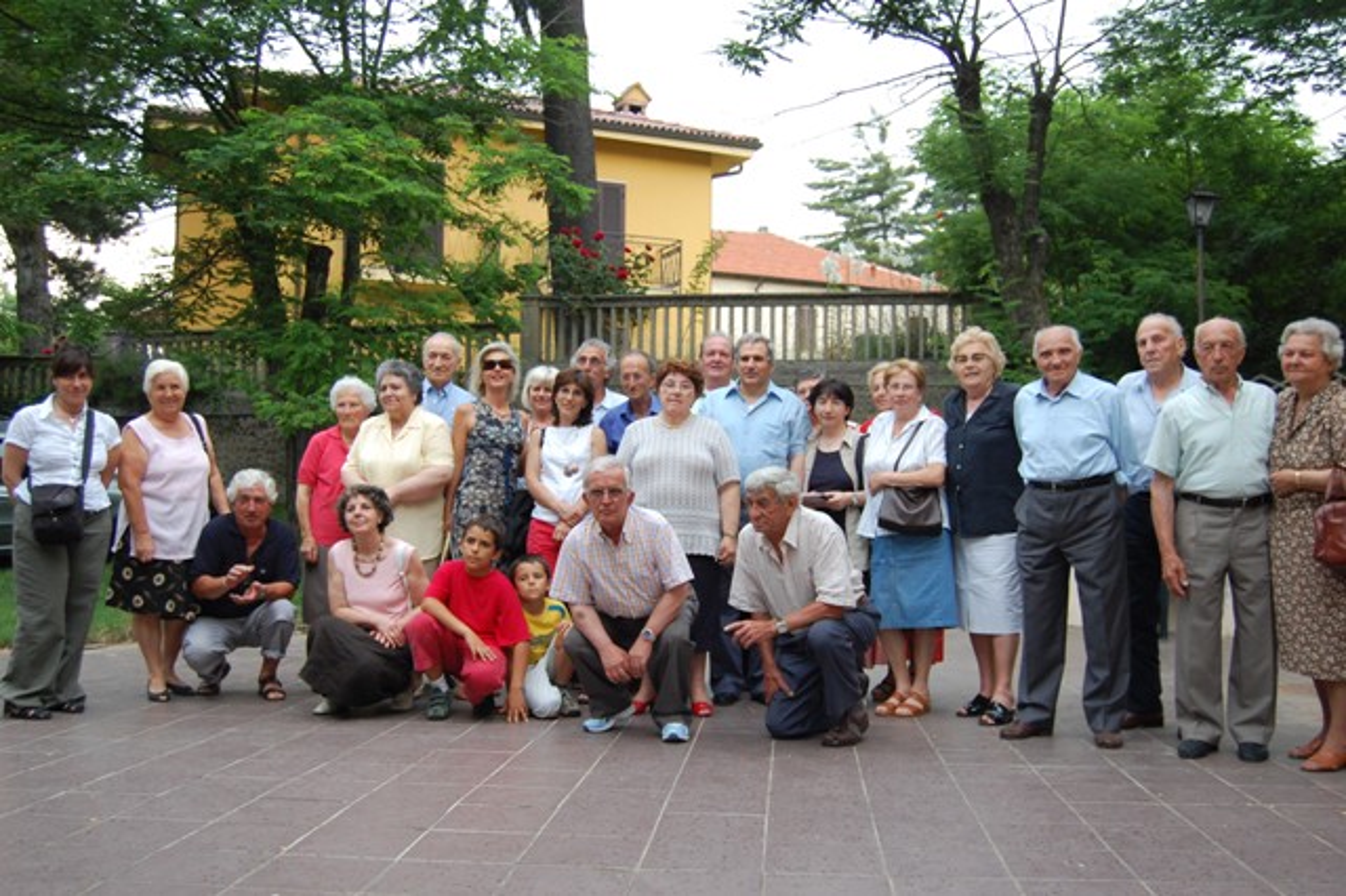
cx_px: 673
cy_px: 448
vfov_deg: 36.8
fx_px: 1345
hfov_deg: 53.2
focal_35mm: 36
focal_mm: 24
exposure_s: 1/80
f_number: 4.5
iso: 400
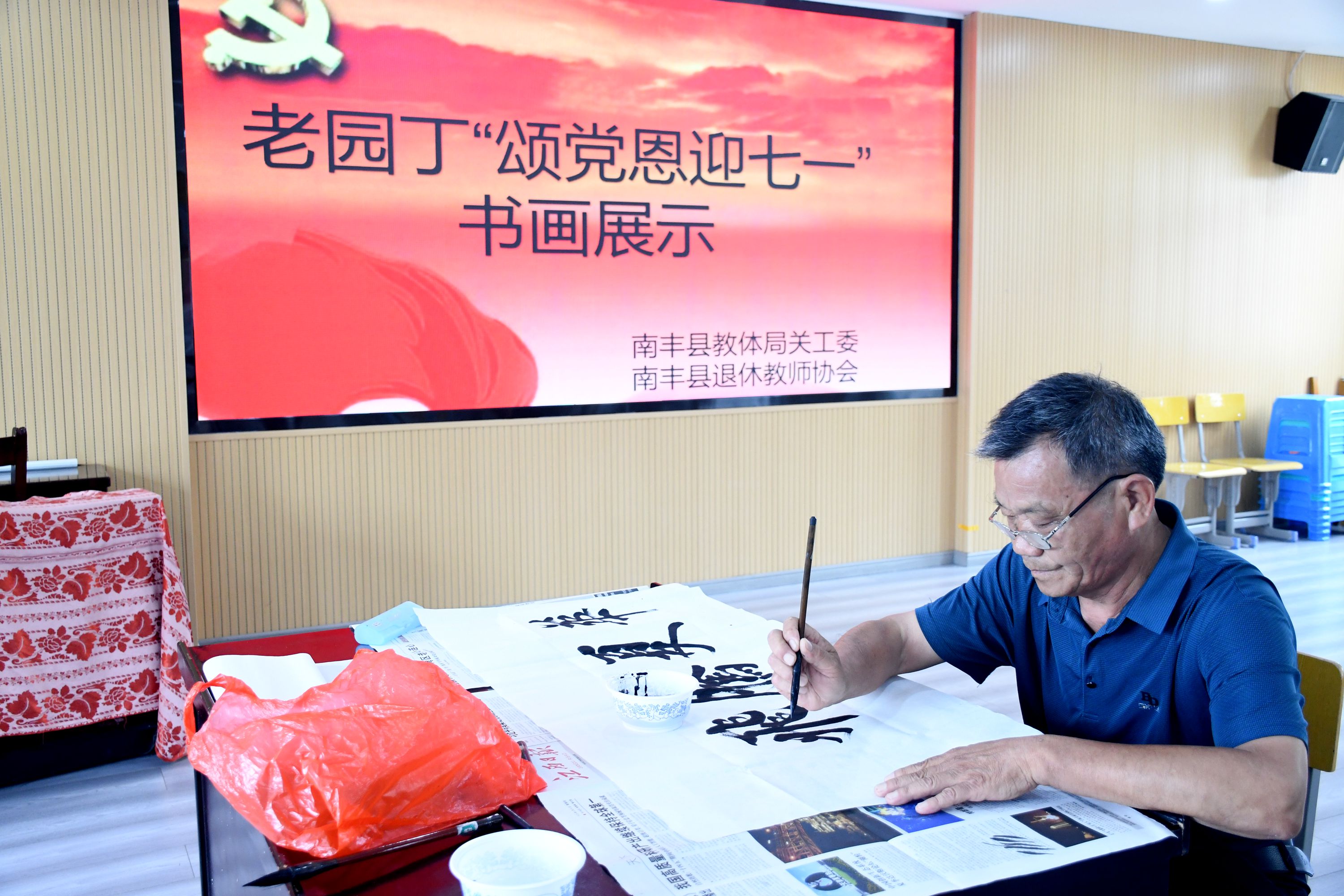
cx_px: 672
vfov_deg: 38.9
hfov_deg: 55.8
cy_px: 448
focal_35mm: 34
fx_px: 1269
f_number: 4
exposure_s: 1/125
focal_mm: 23
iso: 1600
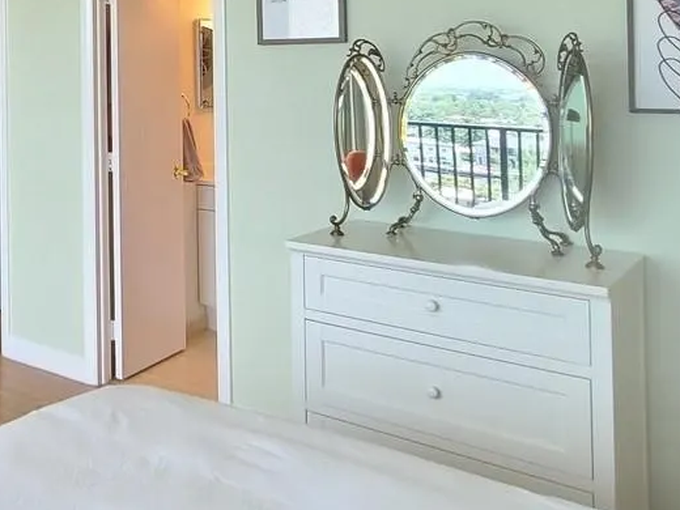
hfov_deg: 39.0
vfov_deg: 33.9
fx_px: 786
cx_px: -59
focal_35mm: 40
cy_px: 44
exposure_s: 1/60
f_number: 2.2
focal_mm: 2.2
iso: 80
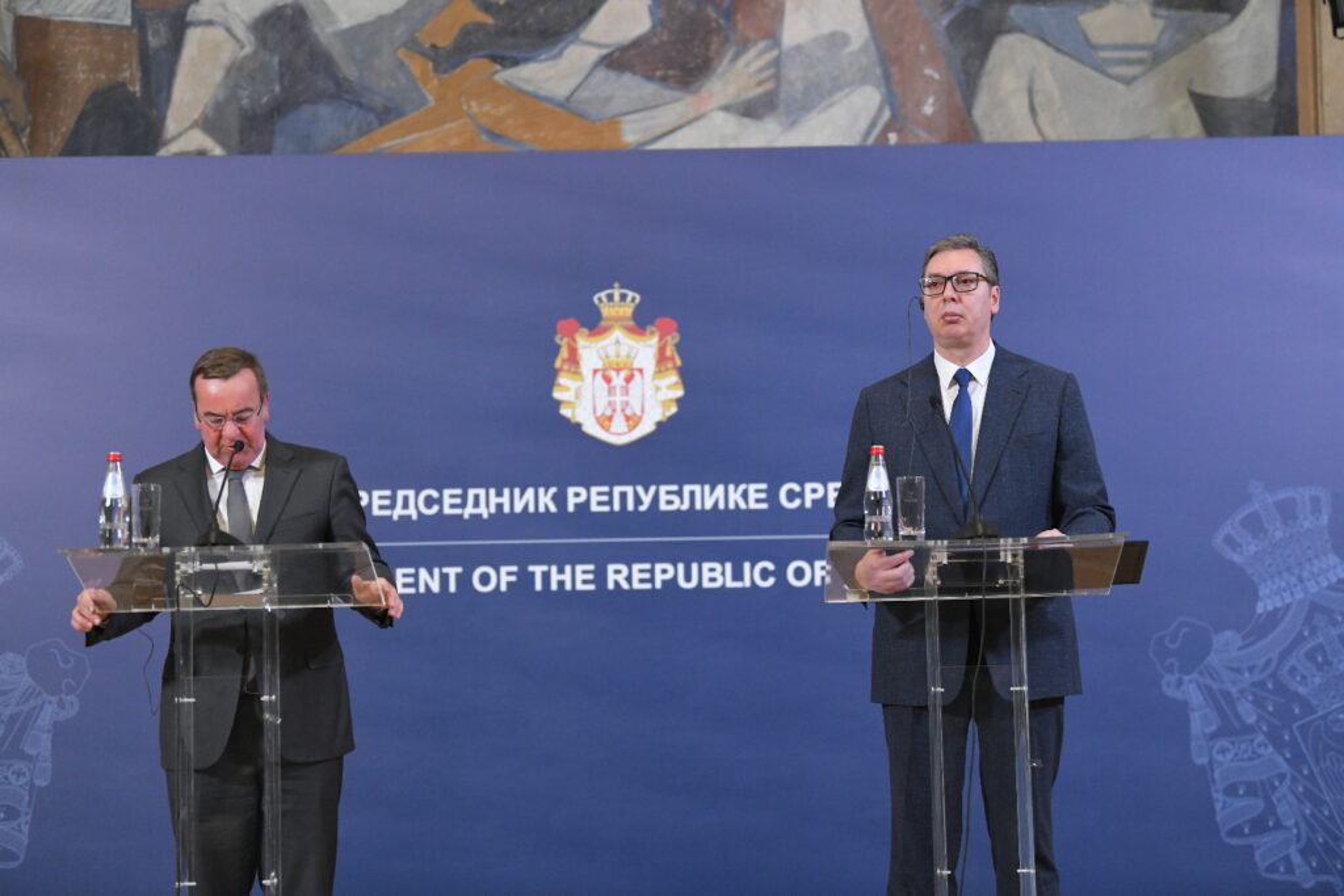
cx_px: 672
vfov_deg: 14.9
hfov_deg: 22.1
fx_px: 3435
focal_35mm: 92
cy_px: 448
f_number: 3.2
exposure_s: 1/250
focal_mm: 92
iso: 6400
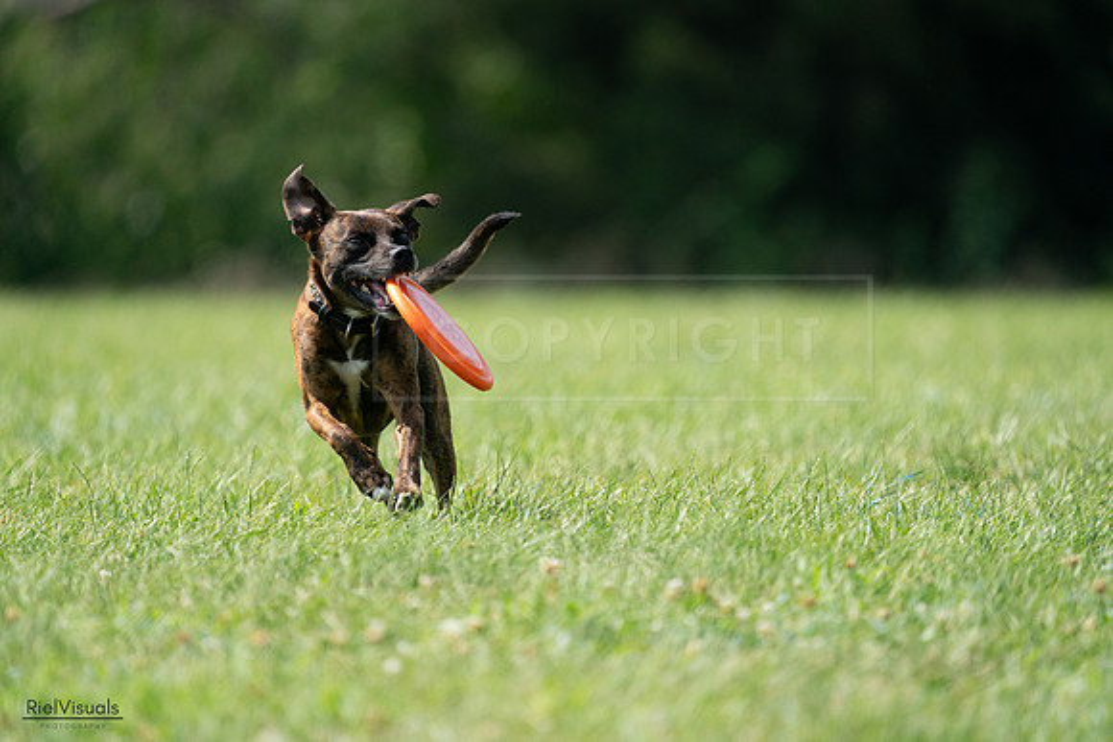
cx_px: 556
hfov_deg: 3.5
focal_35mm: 582
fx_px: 17997
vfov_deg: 2.4
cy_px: 371
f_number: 6.3
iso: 1600
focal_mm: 582
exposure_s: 1/4000
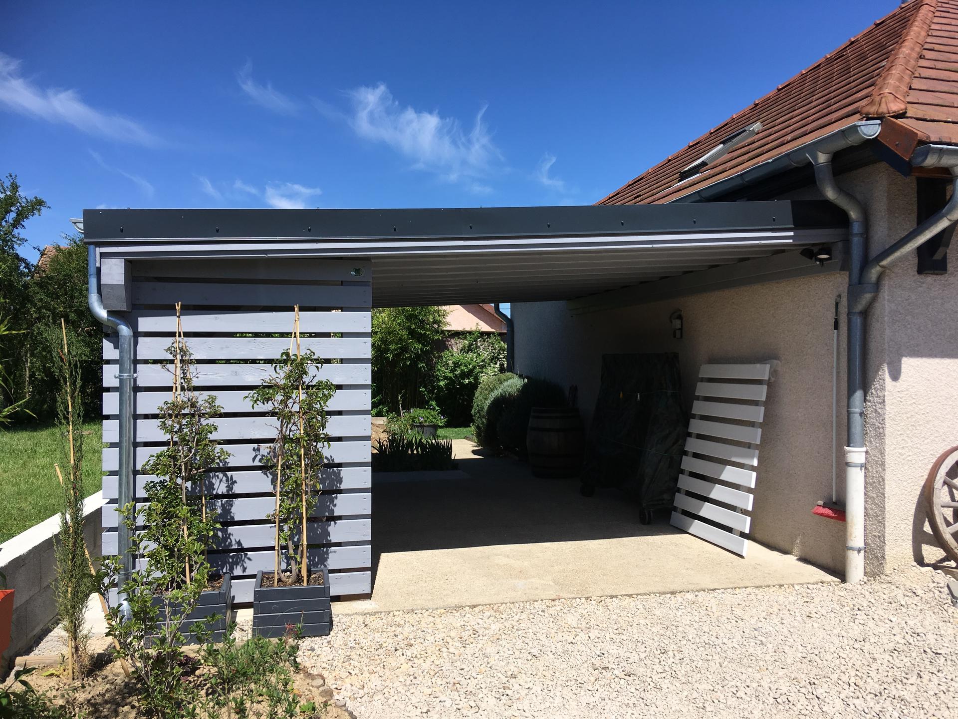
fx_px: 803
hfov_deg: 61.7
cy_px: 360
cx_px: 479
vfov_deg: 48.2
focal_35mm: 29
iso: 25
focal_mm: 4.15
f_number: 2.2
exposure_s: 1/1972
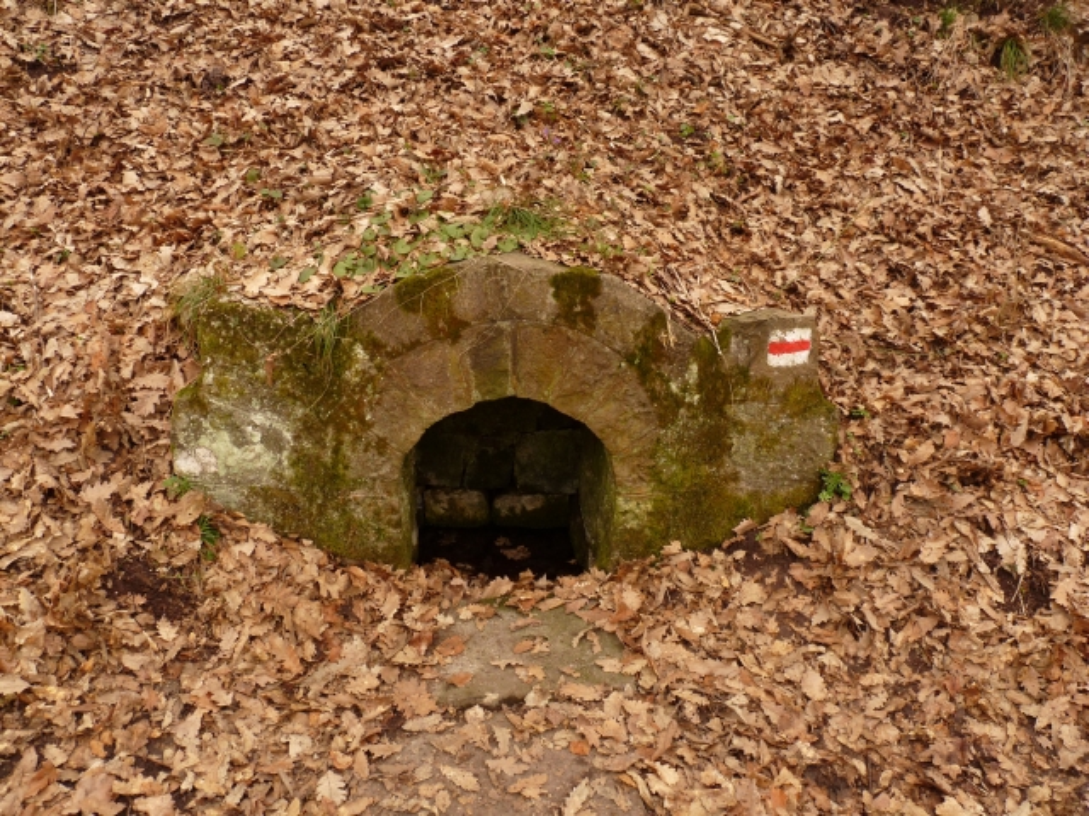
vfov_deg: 51.4
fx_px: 849
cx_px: 544
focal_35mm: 27
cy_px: 408
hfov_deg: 65.3
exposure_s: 1/100
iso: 100
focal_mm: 4.8
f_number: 4
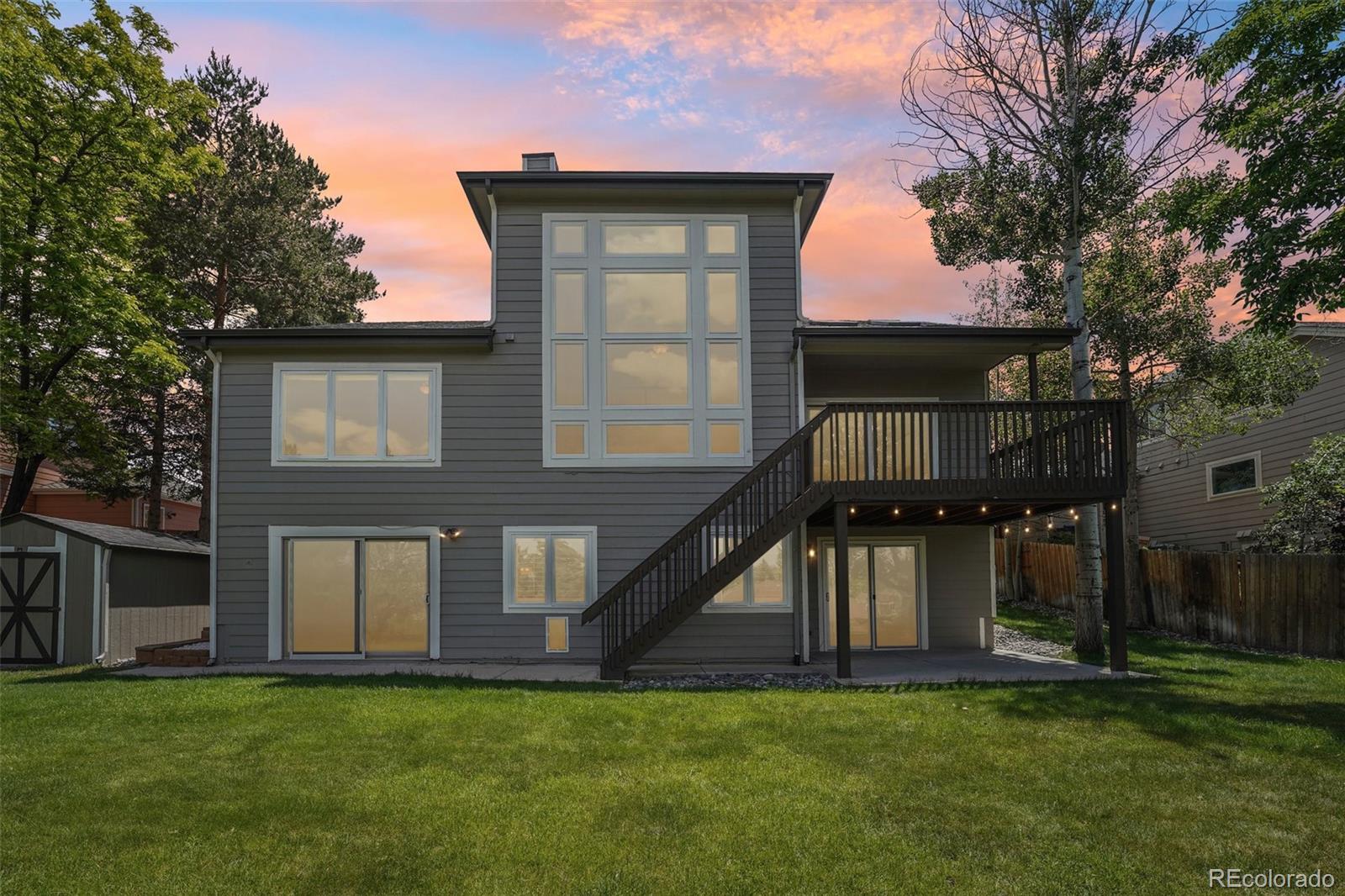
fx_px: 523
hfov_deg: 104.3
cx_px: 672
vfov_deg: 81.2
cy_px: 448
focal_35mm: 14
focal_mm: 14
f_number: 8
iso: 100
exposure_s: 1/125
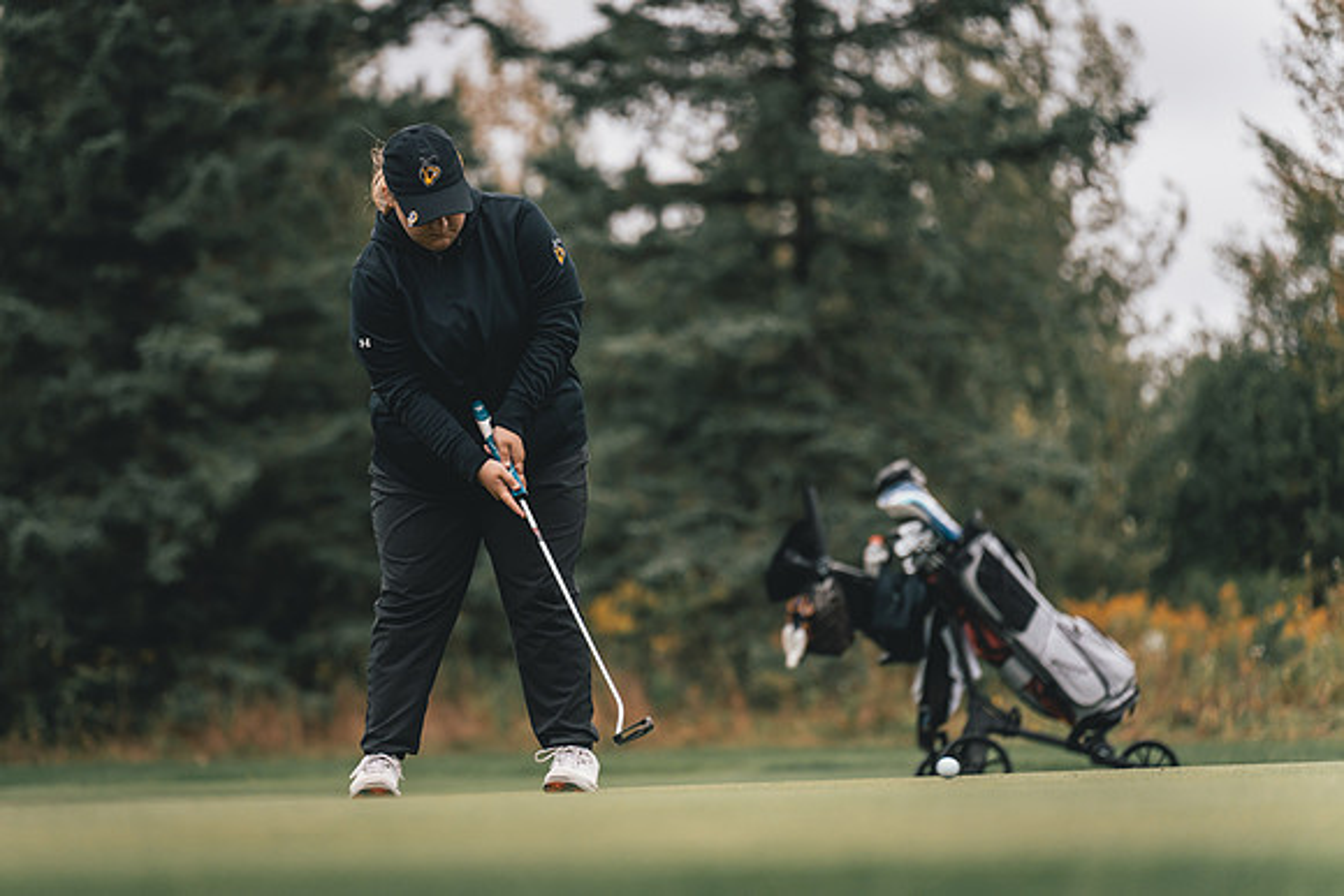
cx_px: 559
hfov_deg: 11.7
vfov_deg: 7.8
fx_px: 6546
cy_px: 504
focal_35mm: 175
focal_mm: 150
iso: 800
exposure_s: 1/800
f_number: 2.8
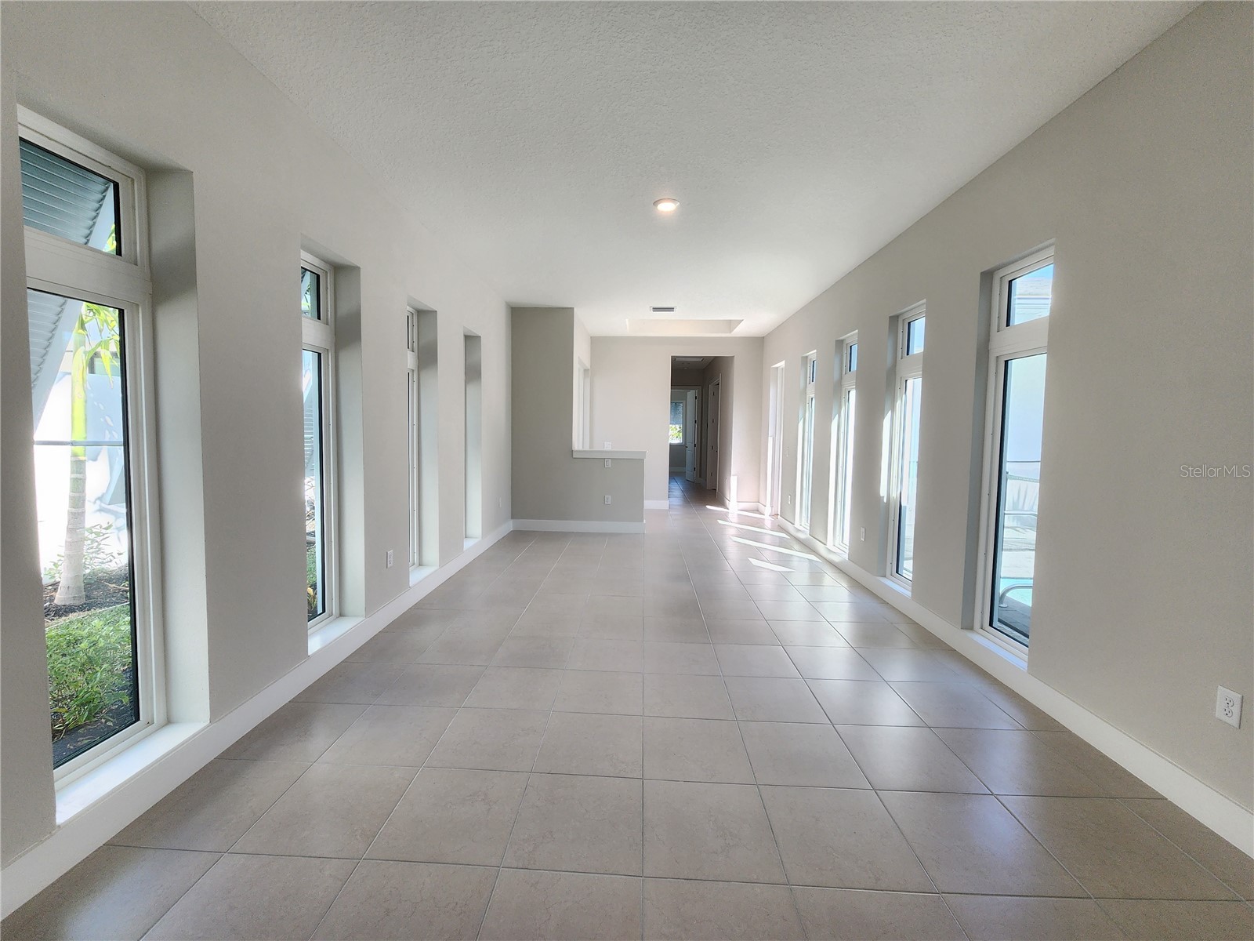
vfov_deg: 89.9
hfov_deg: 106.2
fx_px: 471
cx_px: 627
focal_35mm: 13
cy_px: 470
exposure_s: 1/120
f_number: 2.2
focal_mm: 2.2
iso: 100
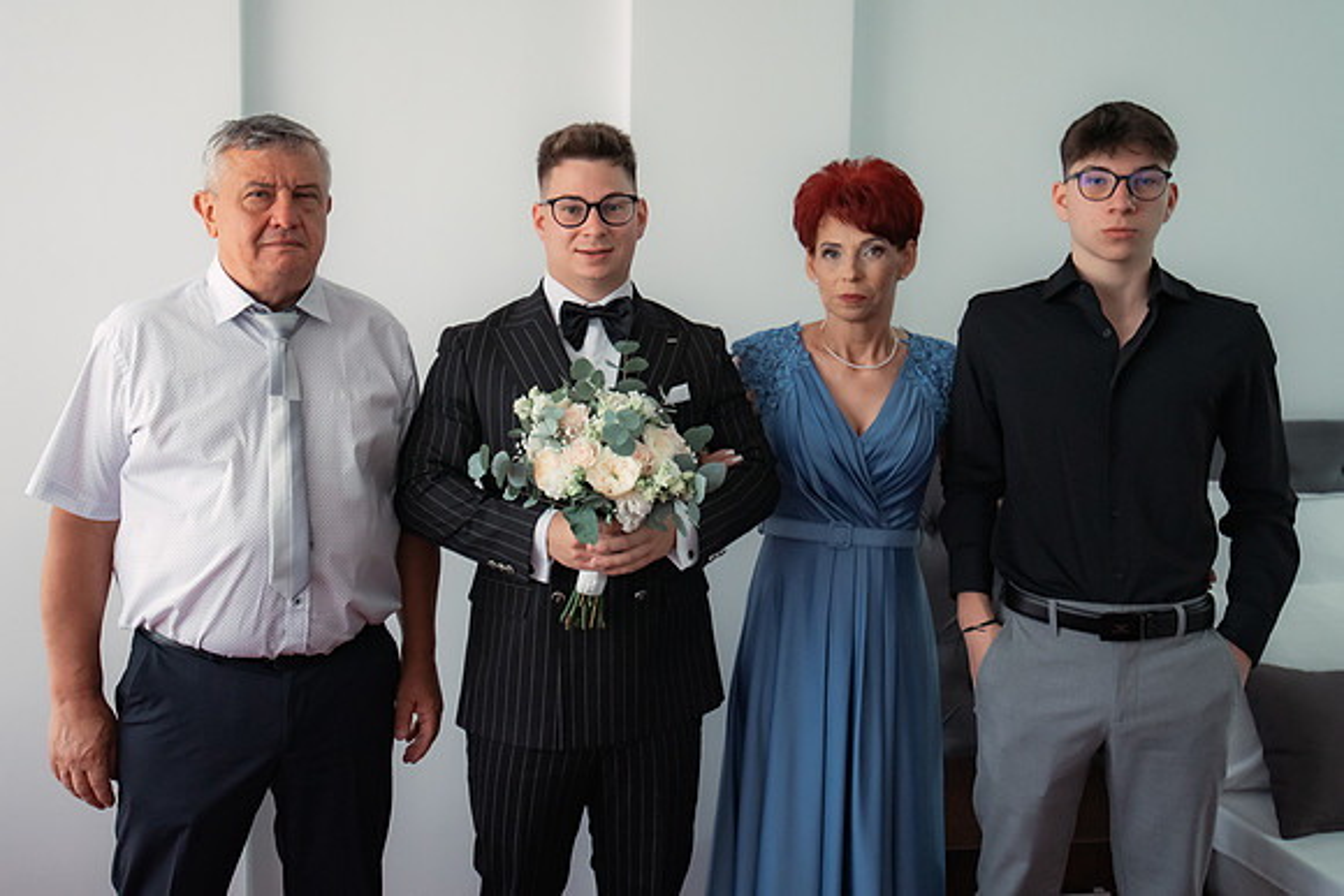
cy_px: 409
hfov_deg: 49.1
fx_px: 1470
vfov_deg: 33.9
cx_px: 618
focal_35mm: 39
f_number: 2.8
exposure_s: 1/160
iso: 1600
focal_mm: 30
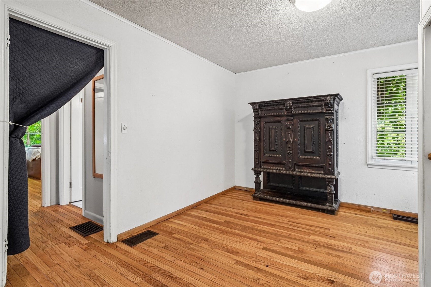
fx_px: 192
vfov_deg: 73.7
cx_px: 216
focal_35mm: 16
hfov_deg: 96.7
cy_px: 144
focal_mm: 16
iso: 1600
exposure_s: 1/10
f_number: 8
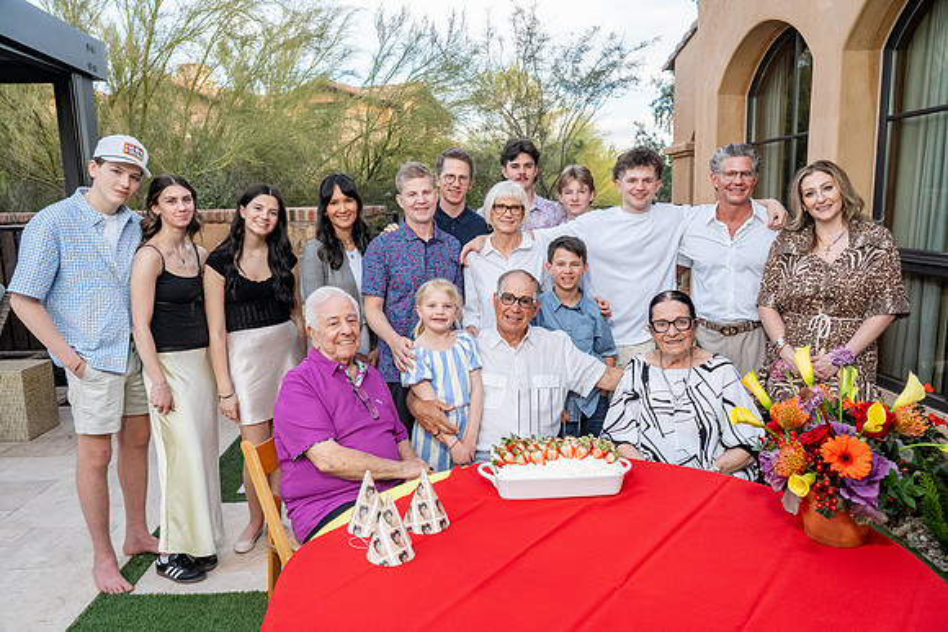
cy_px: 316
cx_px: 474
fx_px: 685
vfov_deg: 49.6
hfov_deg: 69.4
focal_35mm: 26
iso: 1250
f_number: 8
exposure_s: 1/160
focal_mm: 26
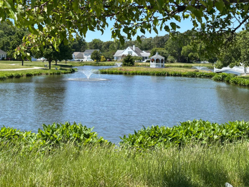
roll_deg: -0.1
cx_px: 100
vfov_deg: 31.1
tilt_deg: +5.1
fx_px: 324
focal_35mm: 45
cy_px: 30
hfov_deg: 41.9
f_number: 1.6
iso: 50
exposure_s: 1/1984
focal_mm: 5.96
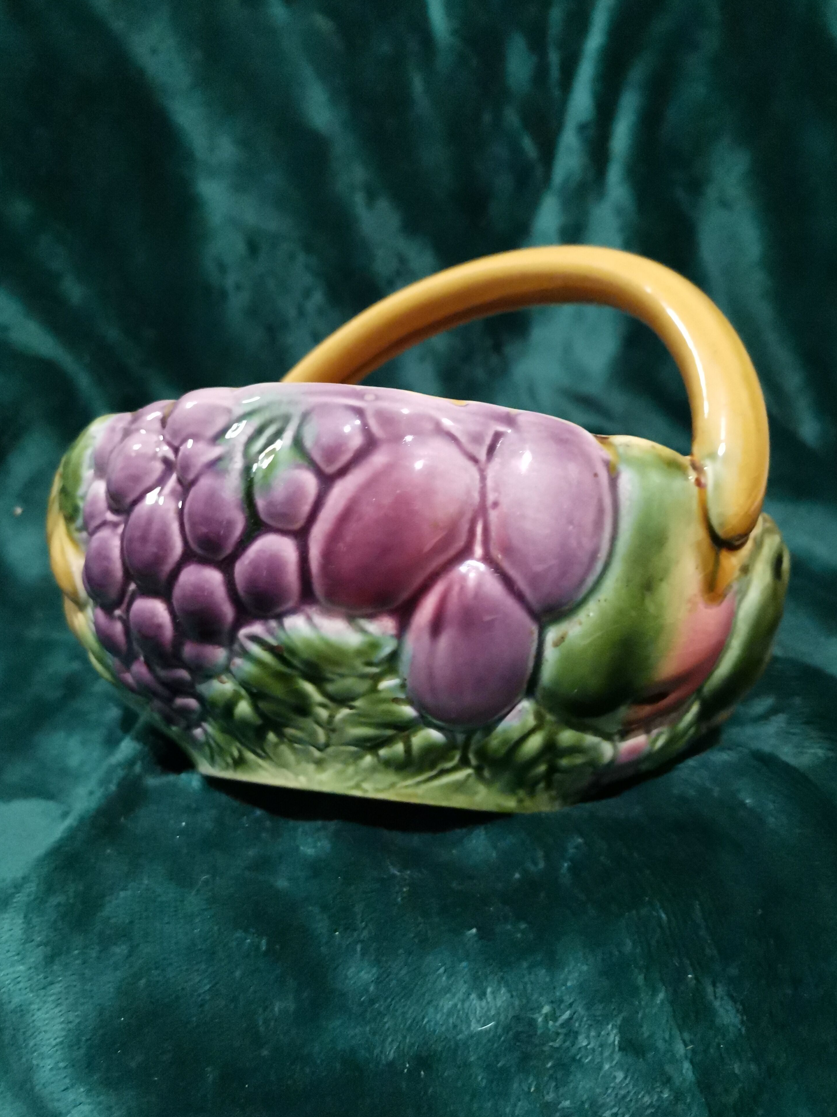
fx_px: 870
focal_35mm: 27
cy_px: 559
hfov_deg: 51.4
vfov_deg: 65.3
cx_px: 414
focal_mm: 4.75
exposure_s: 1/16.7
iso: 2000
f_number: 1.8
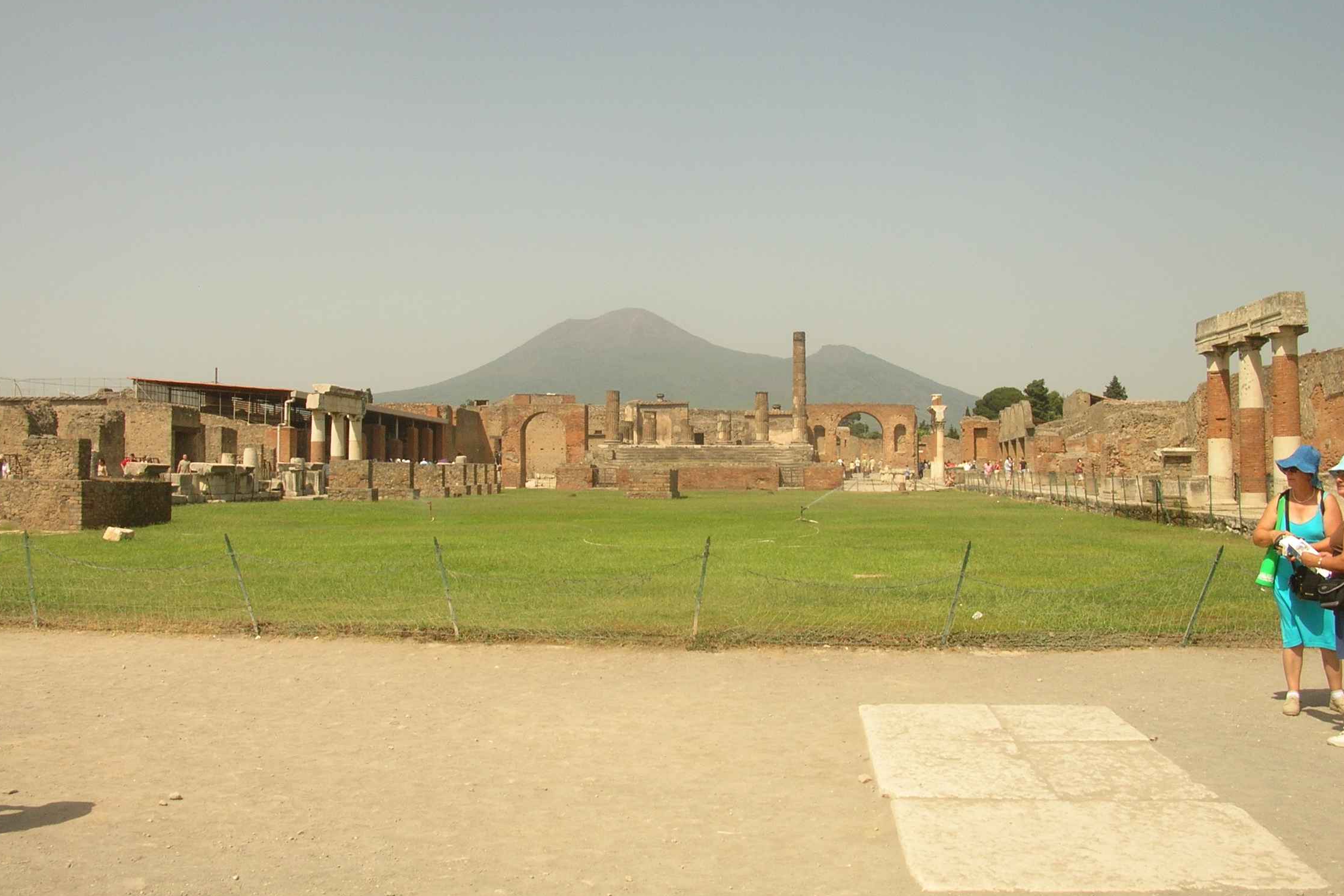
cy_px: 429
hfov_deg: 51.9
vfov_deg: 35.9
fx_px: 1381
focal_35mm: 37
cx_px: 676
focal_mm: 5.8
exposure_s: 1/349
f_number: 5.6
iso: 50
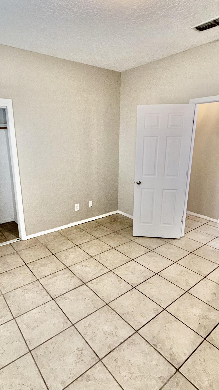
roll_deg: -0.8
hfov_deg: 53.5
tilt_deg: -15.7
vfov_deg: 83.8
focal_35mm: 21
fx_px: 217
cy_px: 195
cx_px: 99
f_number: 2.2
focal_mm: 2.22
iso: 80
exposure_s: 1/60
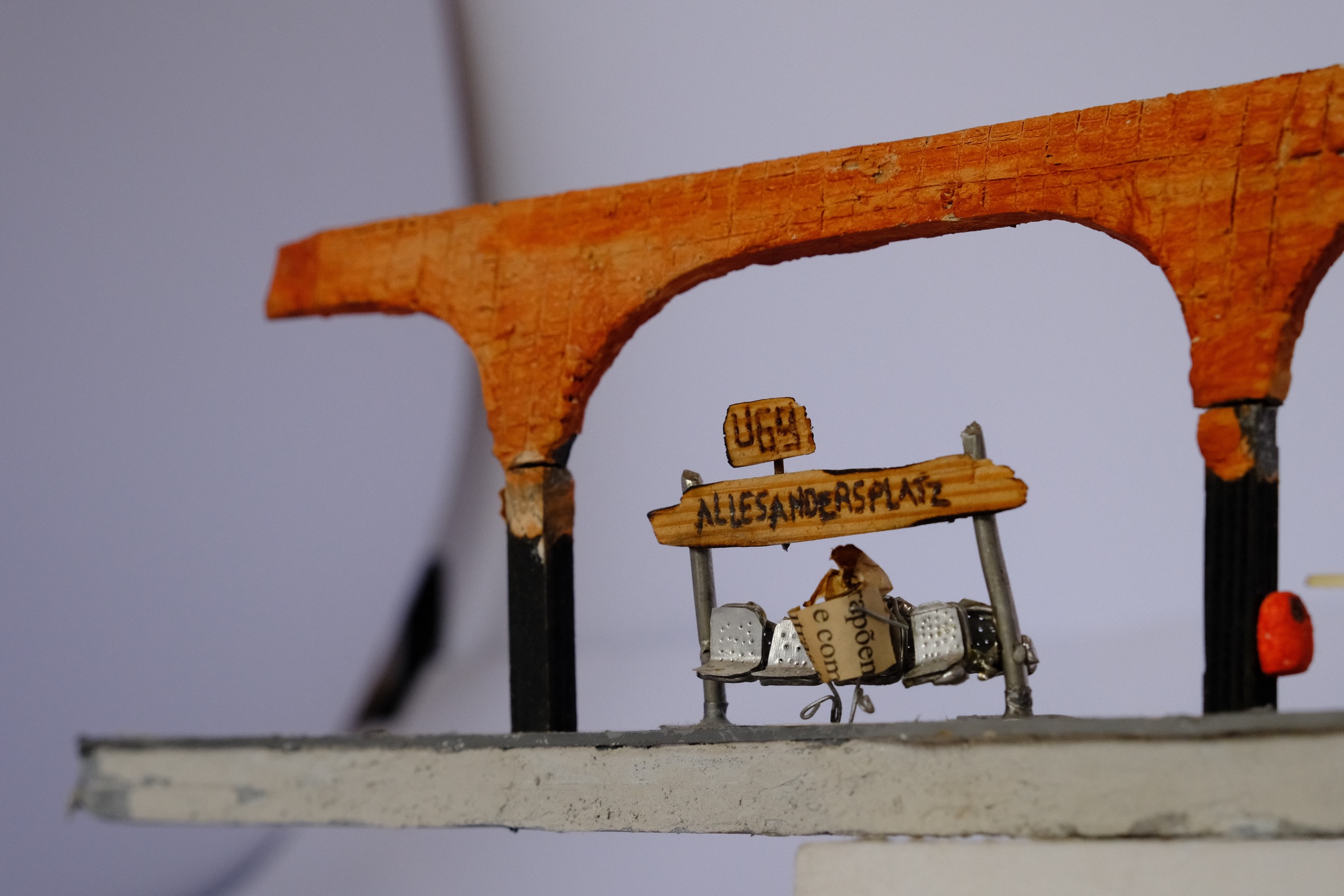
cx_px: 672
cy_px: 448
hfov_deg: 24.5
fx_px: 3098
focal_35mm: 83
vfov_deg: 16.5
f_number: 8
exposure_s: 1/125
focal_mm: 55
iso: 1600
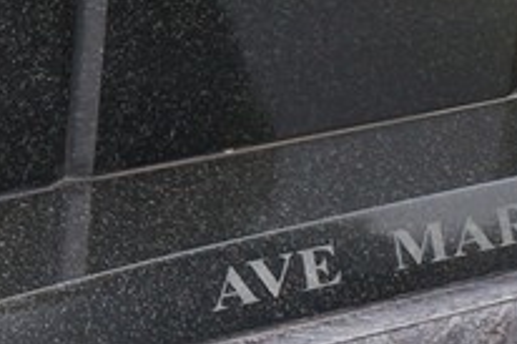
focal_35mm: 167
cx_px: 98
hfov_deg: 12.3
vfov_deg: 7.9
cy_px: -289
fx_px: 2395
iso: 320
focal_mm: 19
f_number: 4
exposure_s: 1/60
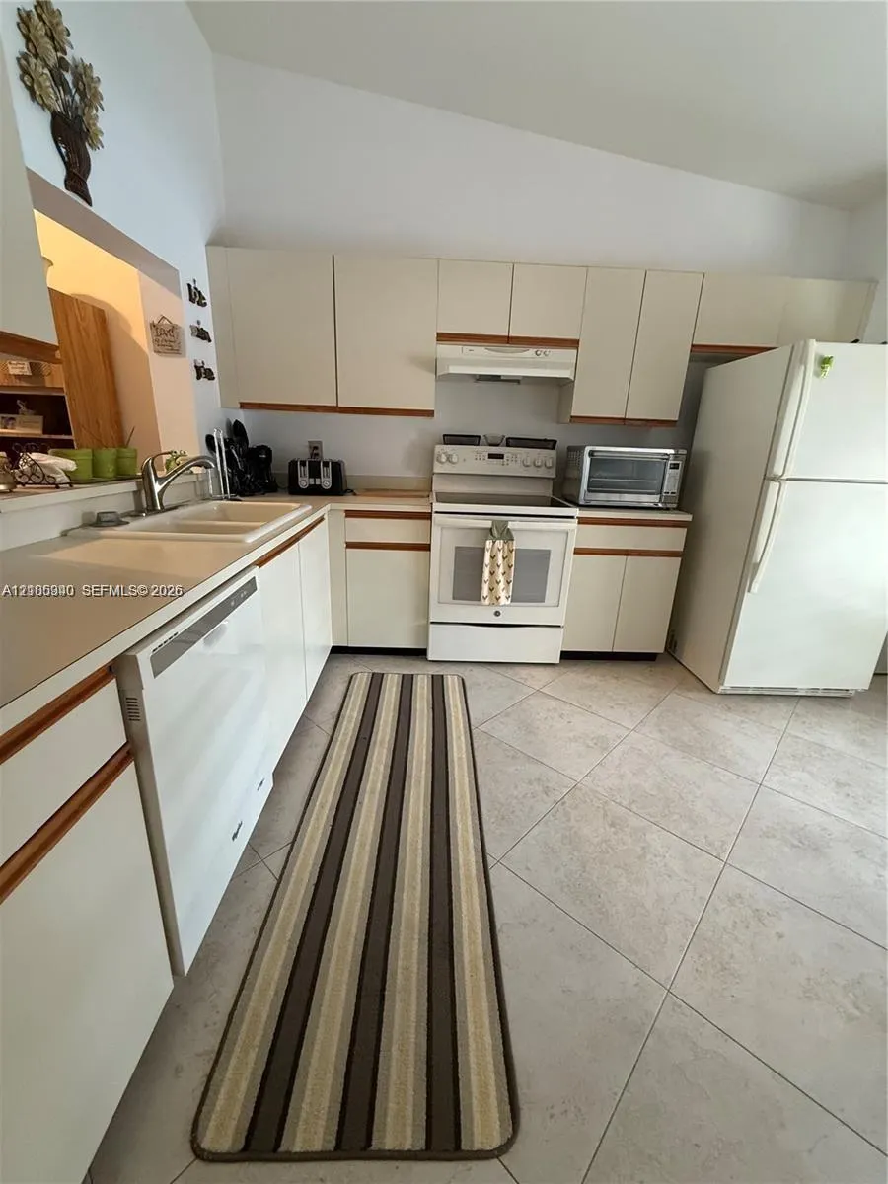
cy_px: 592
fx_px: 479
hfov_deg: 85.7
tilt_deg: -16.3
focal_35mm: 14
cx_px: 444
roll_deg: -2.9
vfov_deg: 102.1
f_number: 2.2
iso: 320
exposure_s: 1/65
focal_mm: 2.22
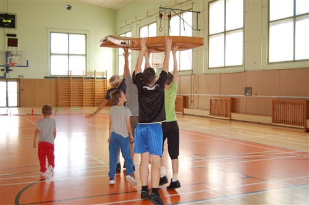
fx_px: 386
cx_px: 154
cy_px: 102
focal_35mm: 45
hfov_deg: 43.7
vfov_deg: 29.8
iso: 400
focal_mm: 30
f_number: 4.2
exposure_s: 1/60
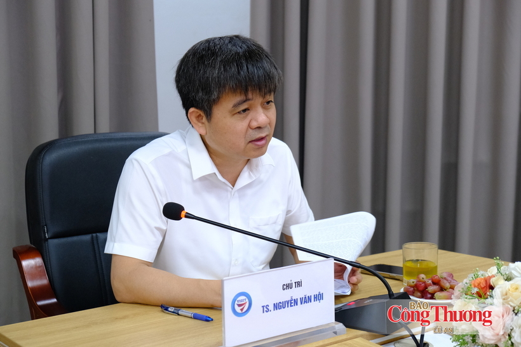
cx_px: 260
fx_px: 782
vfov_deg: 25.1
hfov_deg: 36.9
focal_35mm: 54
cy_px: 174
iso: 2000
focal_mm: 35.8
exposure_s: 1/125
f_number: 4
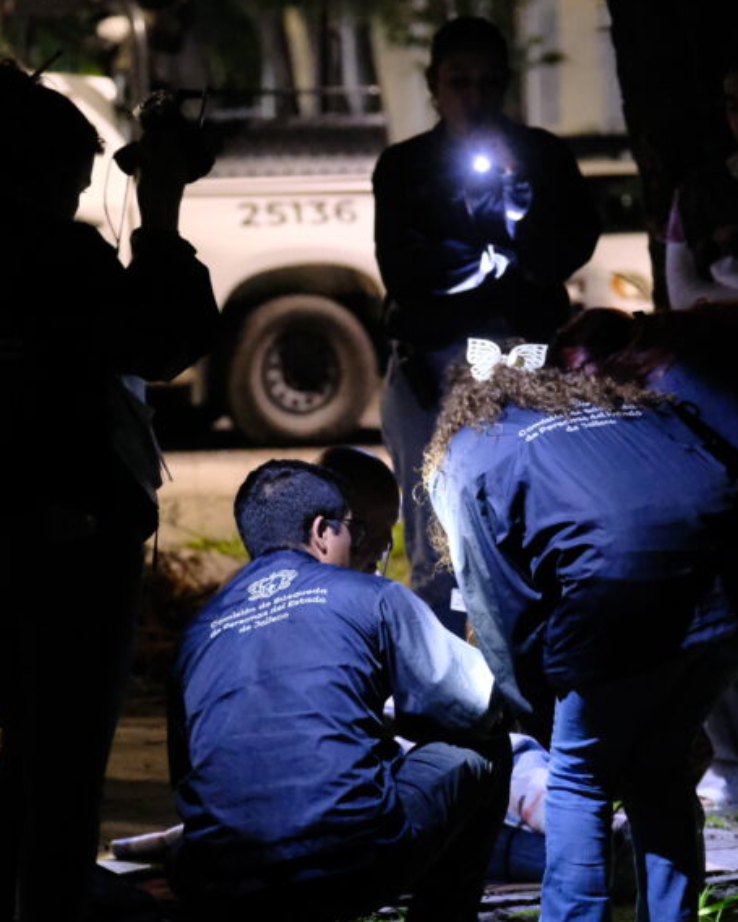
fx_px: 4938
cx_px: 399
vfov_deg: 10.7
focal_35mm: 181
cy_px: 519
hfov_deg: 8.5
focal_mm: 71.5
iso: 12800
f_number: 2.8
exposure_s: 1/50
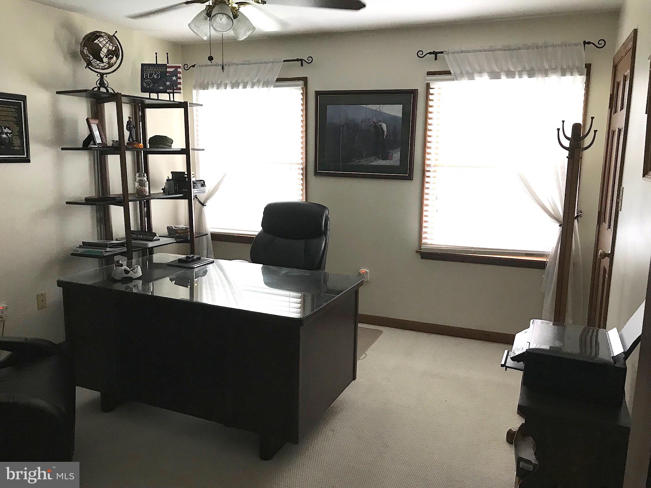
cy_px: 244
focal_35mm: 28
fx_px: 527
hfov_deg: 63.4
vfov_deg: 49.7
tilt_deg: -9.6
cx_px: 326
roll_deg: -0.9
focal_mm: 3.99
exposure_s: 1/17
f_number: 1.8
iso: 40
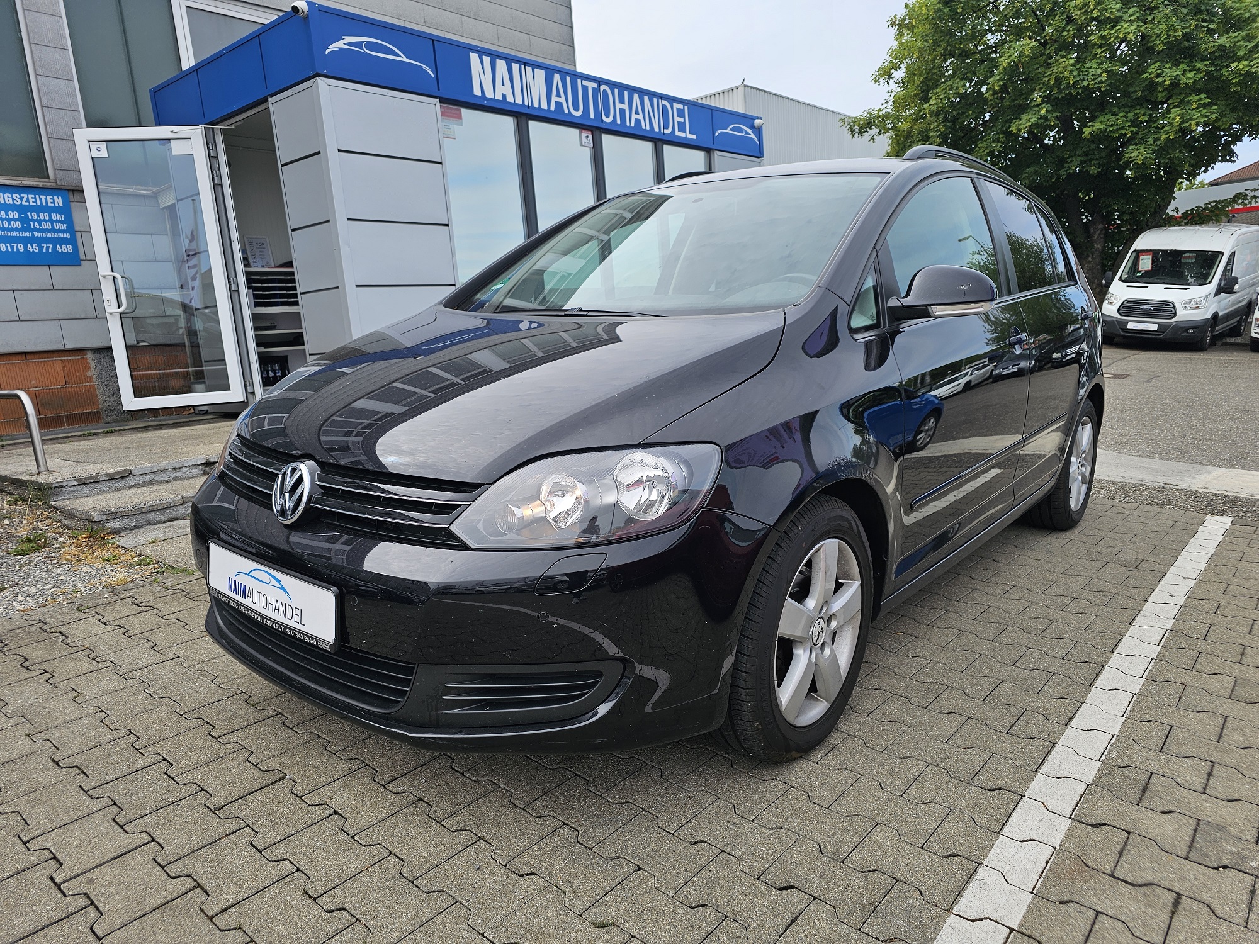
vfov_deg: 58.9
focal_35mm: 23
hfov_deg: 73.9
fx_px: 837
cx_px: 630
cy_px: 472
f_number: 1.7
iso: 10
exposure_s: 1/389
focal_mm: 6.3
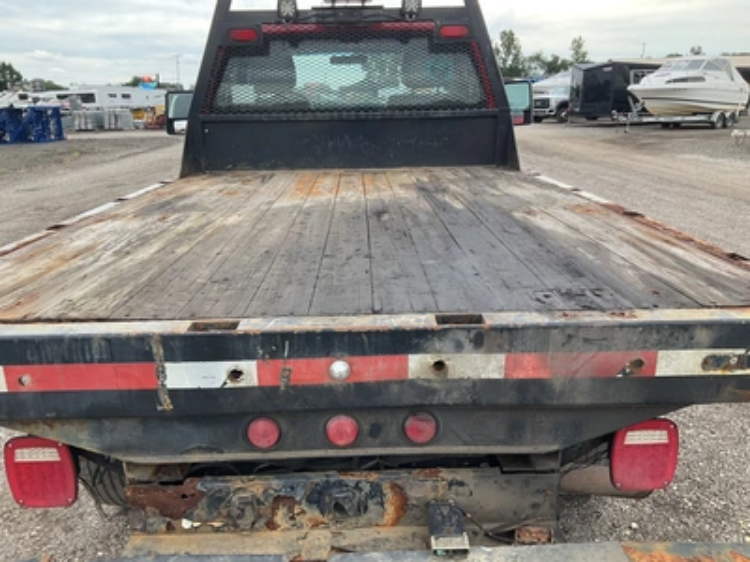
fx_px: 628
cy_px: 281
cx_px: 375
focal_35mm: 29
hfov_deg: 61.7
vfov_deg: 48.2
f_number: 1.8
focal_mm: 3
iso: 25
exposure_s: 1/250
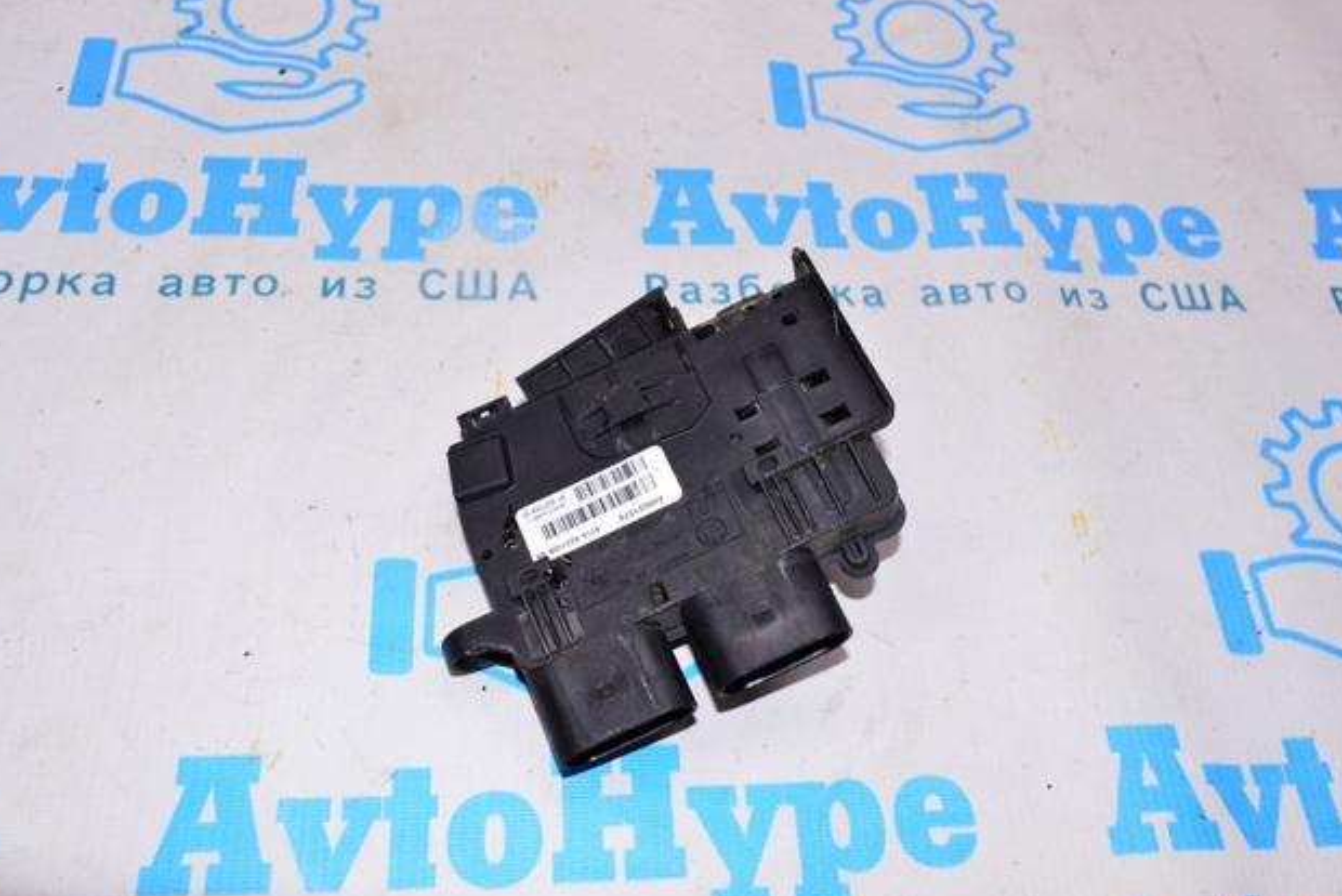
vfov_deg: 38.9
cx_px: 658
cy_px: 453
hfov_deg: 55.8
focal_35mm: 34
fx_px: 1268
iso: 1600
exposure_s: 1/200
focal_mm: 22
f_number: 8
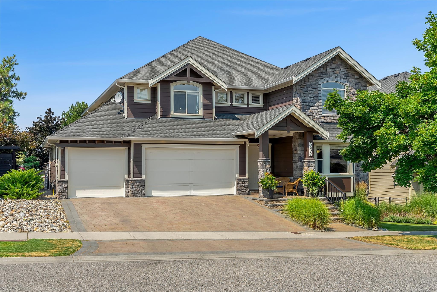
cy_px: 146
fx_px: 494
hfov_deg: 47.7
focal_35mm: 41
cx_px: 218
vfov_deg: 32.9
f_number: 8
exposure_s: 1/200
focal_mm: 40.7
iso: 100
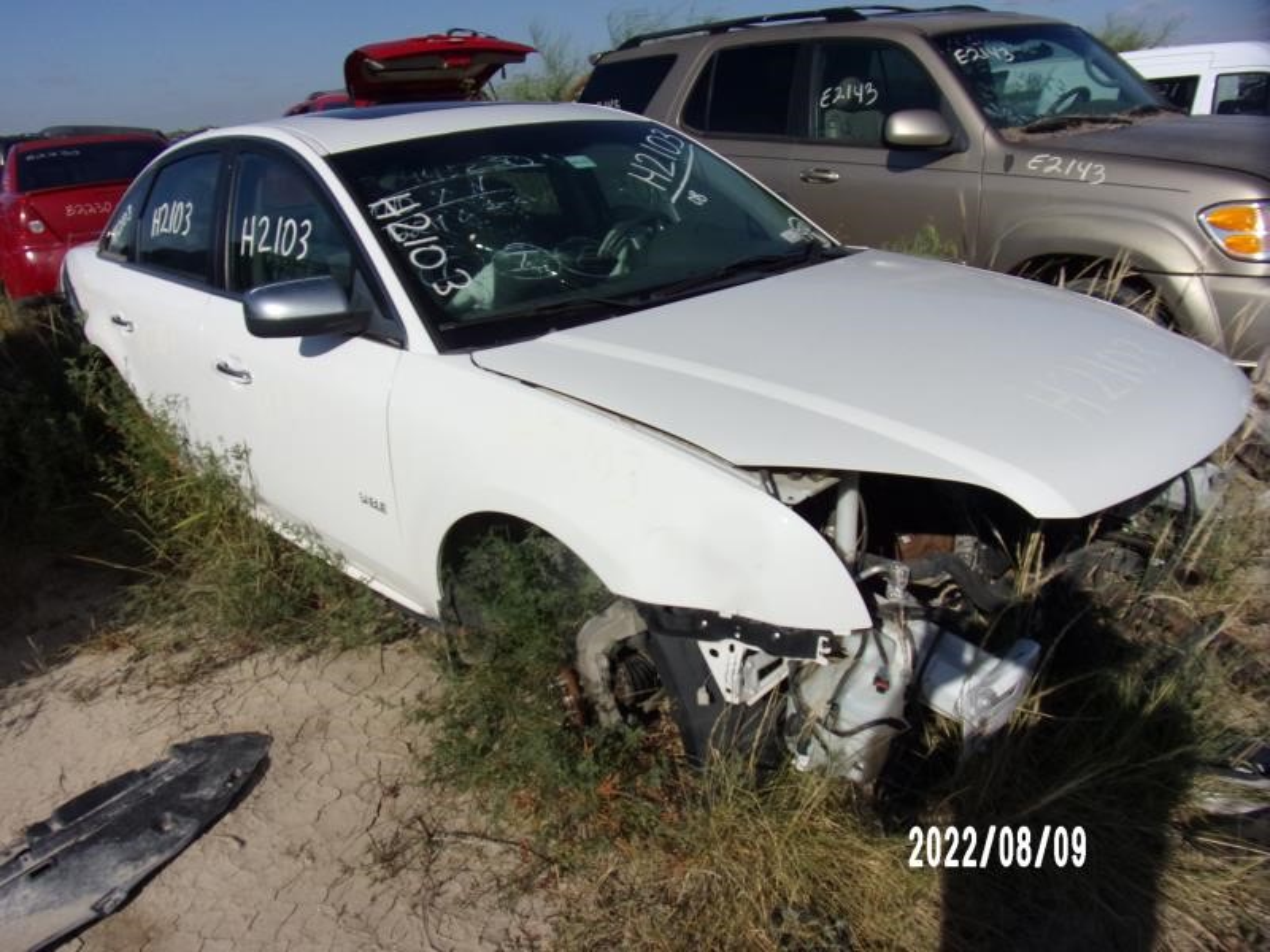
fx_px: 881
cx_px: 635
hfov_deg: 71.6
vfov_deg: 56.8
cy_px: 476
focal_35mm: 24
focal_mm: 4.3
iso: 80
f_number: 10.8
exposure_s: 1/250
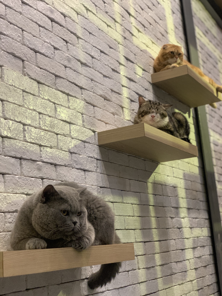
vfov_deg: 36.8
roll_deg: +5.2
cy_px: 148
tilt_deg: +12.9
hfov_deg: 28.0
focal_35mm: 52
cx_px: 111
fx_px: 445
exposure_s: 1/50
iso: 200
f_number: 2.4
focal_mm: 6
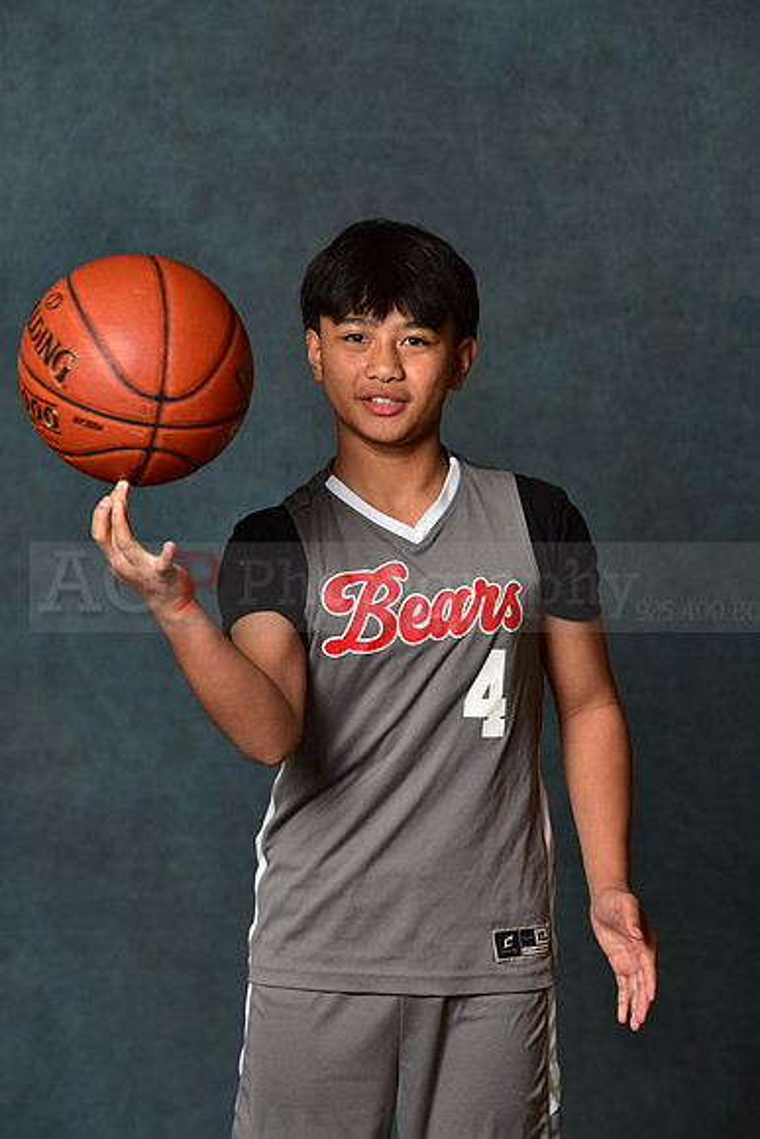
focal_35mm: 145
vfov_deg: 14.2
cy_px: 570
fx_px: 4589
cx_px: 380
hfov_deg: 9.5
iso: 200
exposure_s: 1/160
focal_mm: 145
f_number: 4.5
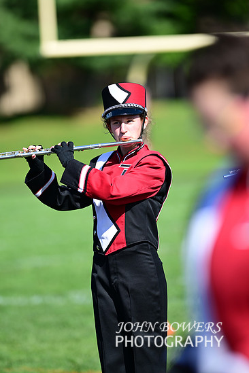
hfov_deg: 4.3
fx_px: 3289
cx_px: 121
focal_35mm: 317
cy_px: 187
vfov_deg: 6.5
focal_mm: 300
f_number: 2.8
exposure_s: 1/1600
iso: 140
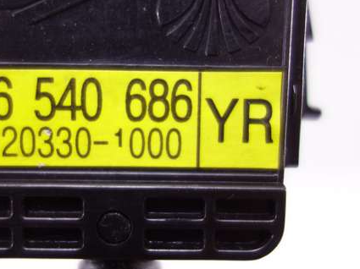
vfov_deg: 28.0
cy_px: 134
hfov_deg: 36.8
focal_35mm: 52
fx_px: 540
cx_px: 152
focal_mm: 10.4
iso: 125
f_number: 1.8
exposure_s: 1/80
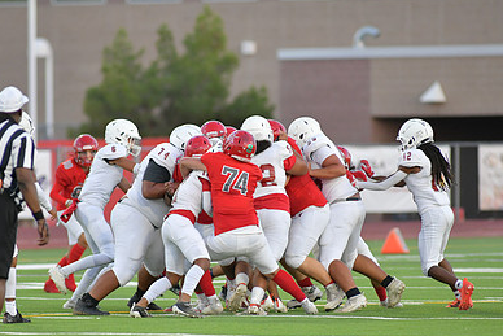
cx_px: 226
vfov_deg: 3.1
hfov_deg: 4.6
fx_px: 6262
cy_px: 238
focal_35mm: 448
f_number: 3.5
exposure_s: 1/1250
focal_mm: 300
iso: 1800
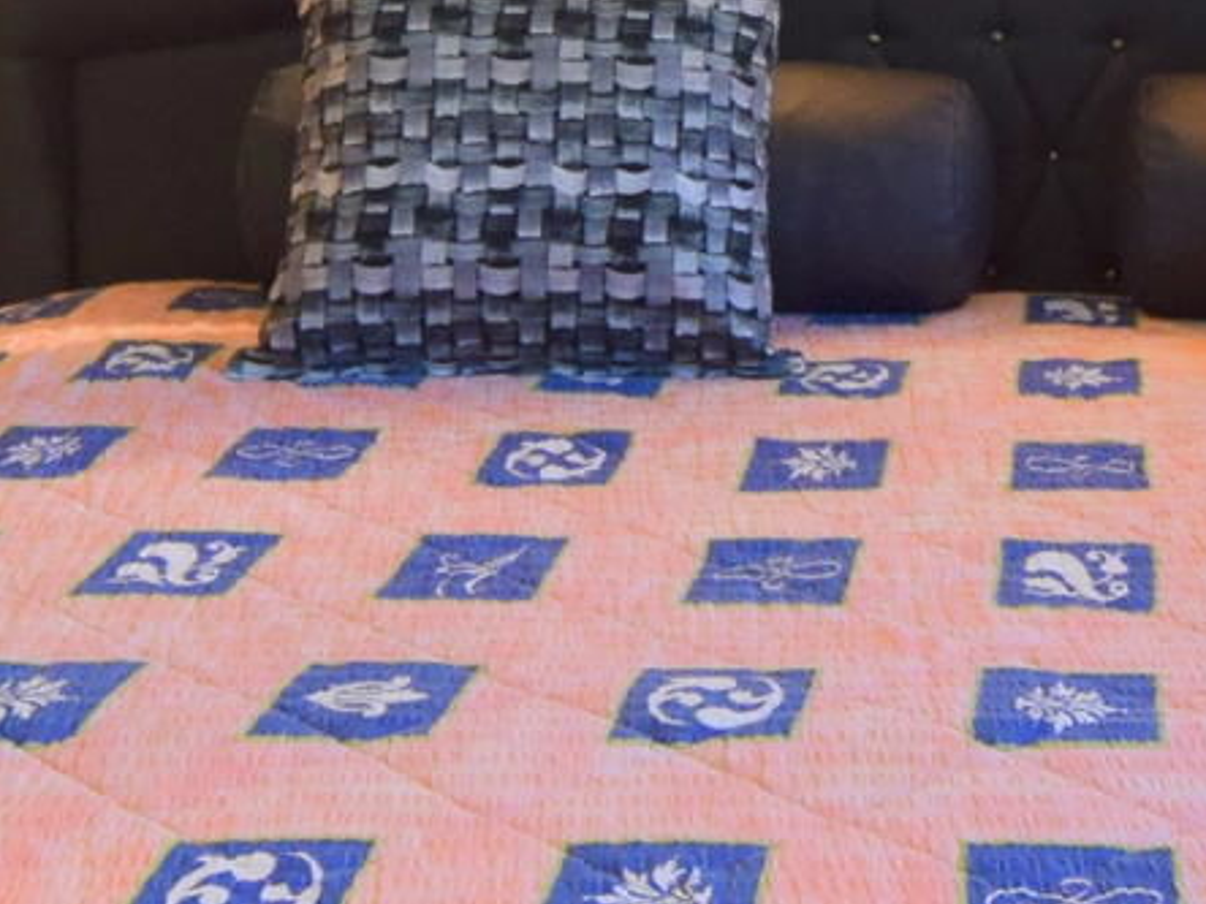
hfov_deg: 24.8
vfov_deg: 17.8
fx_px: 2717
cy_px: -247
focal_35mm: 78
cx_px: 866
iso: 640
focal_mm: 10
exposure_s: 1/60
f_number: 4
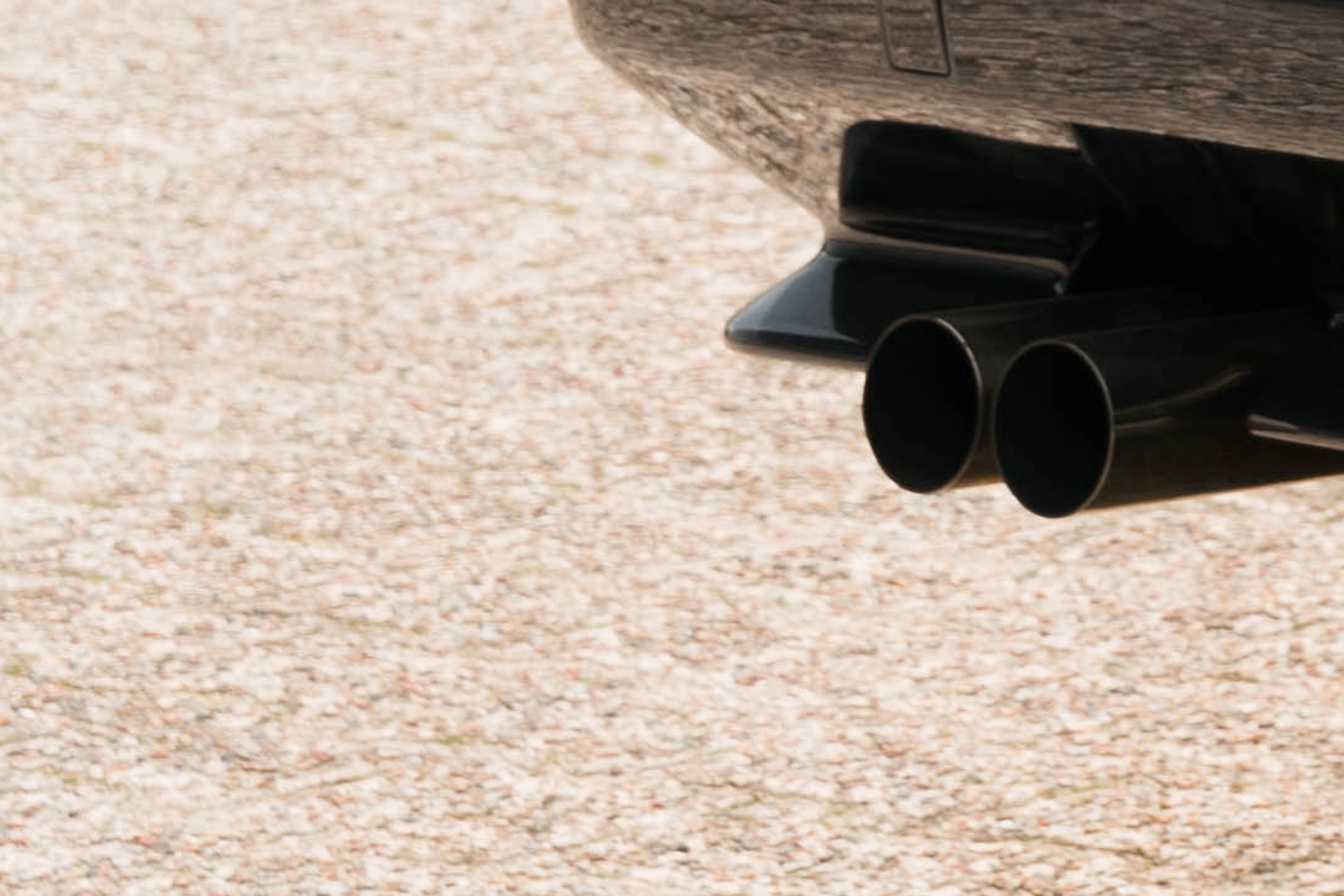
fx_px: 9558
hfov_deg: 7.0
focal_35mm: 256
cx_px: 4367
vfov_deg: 5.2
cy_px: -1510
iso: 100
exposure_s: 1/125
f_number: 5.6
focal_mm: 35
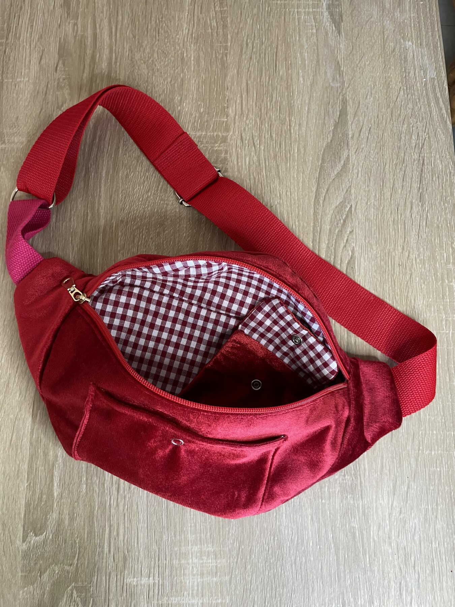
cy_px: 304
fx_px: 456
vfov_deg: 67.3
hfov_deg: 53.1
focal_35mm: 26
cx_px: 228
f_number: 1.6
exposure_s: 1/75
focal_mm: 4.2
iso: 125
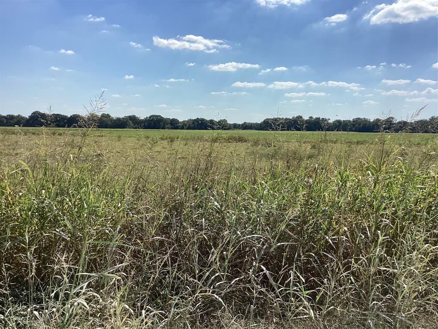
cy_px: 164
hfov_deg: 58.4
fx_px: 392
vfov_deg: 45.4
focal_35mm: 31
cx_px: 219
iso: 25
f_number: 2.4
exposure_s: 1/2398
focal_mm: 3.3
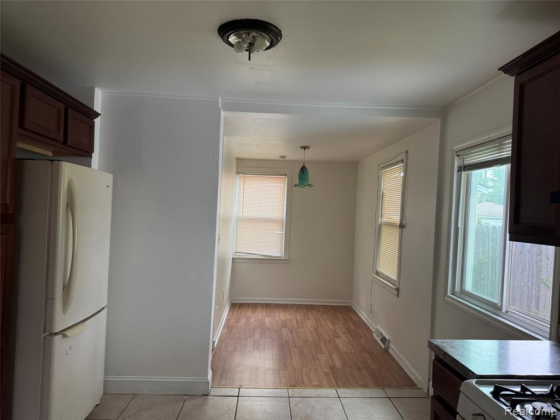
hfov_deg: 71.6
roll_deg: -3.1
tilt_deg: -0.2
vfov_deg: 56.8
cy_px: 210
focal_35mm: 24
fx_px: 388
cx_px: 280
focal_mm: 6.76
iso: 200
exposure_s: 1/120
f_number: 1.78
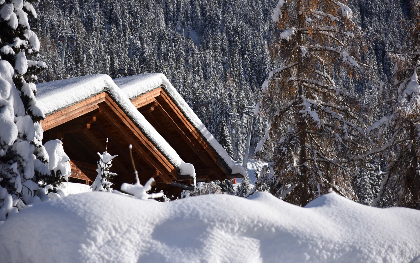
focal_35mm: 103
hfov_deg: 20.2
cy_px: 123
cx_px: 211
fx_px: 1179
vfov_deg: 12.7
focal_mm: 100
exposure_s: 1/8000
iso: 400
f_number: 4
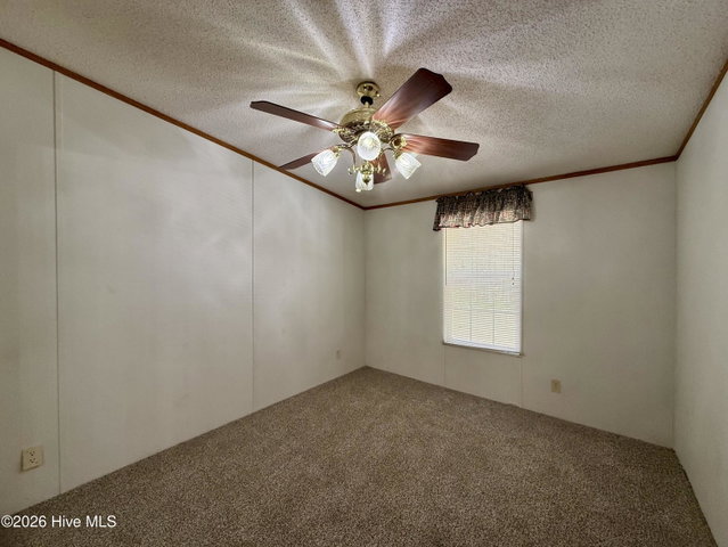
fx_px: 295
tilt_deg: -0.3
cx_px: 364
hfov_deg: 102.0
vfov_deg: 85.7
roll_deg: +0.4
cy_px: 274
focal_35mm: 14
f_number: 2.2
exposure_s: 1/99
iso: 160
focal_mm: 2.22
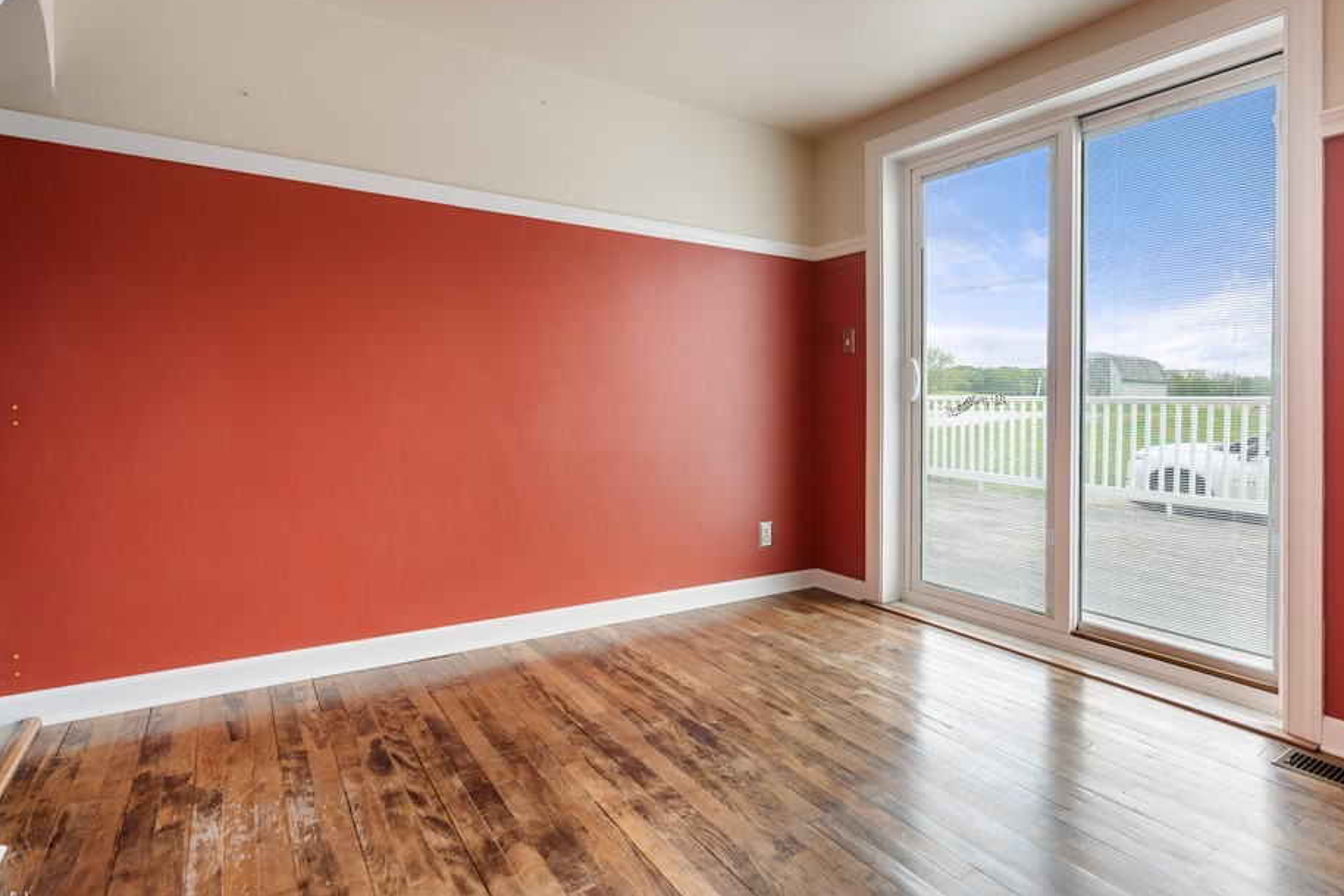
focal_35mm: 19
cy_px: 395
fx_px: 709
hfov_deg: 86.7
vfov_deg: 64.4
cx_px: 724
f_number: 4
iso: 400
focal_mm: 16
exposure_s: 1/10
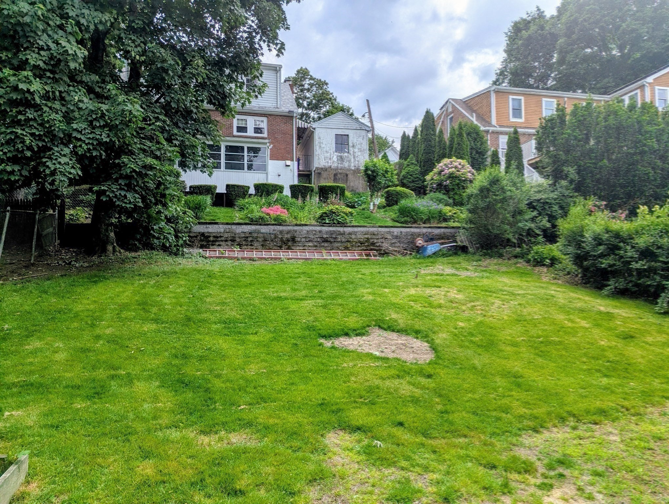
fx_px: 464
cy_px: 252
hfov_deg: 71.5
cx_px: 334
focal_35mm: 24
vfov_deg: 56.9
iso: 45
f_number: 1.85
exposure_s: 1/3145
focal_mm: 6.81
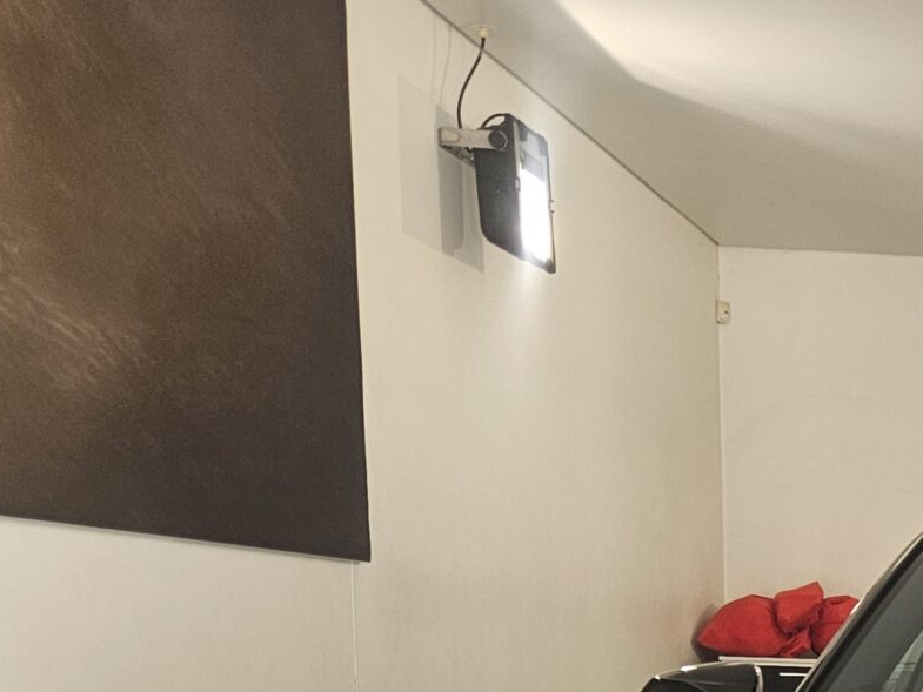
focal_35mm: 75
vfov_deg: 17.9
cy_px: 975
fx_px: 2000
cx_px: 1365
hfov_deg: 21.8
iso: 40
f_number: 1.8
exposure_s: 1/100
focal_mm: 5.4
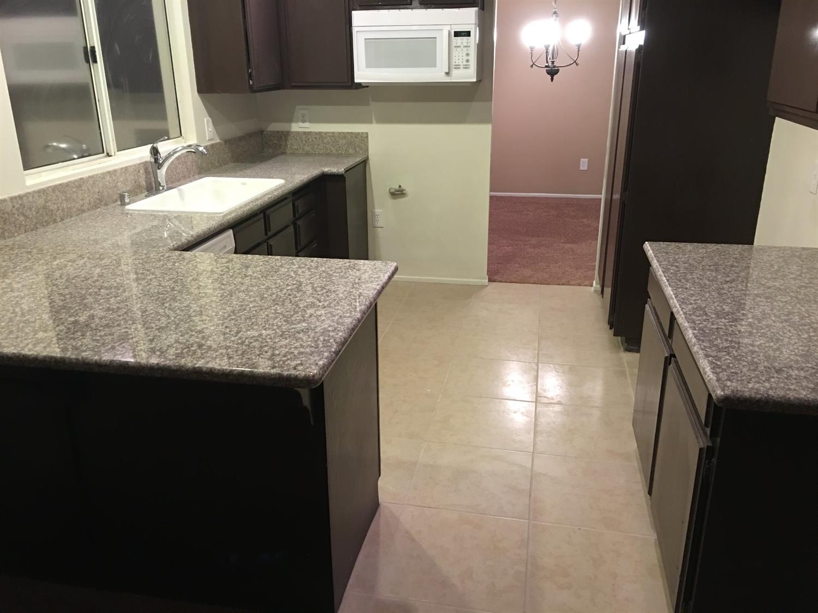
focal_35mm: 29
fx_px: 685
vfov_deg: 48.2
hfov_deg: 61.7
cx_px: 409
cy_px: 306
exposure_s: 1/10
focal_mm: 4.15
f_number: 2.2
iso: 80
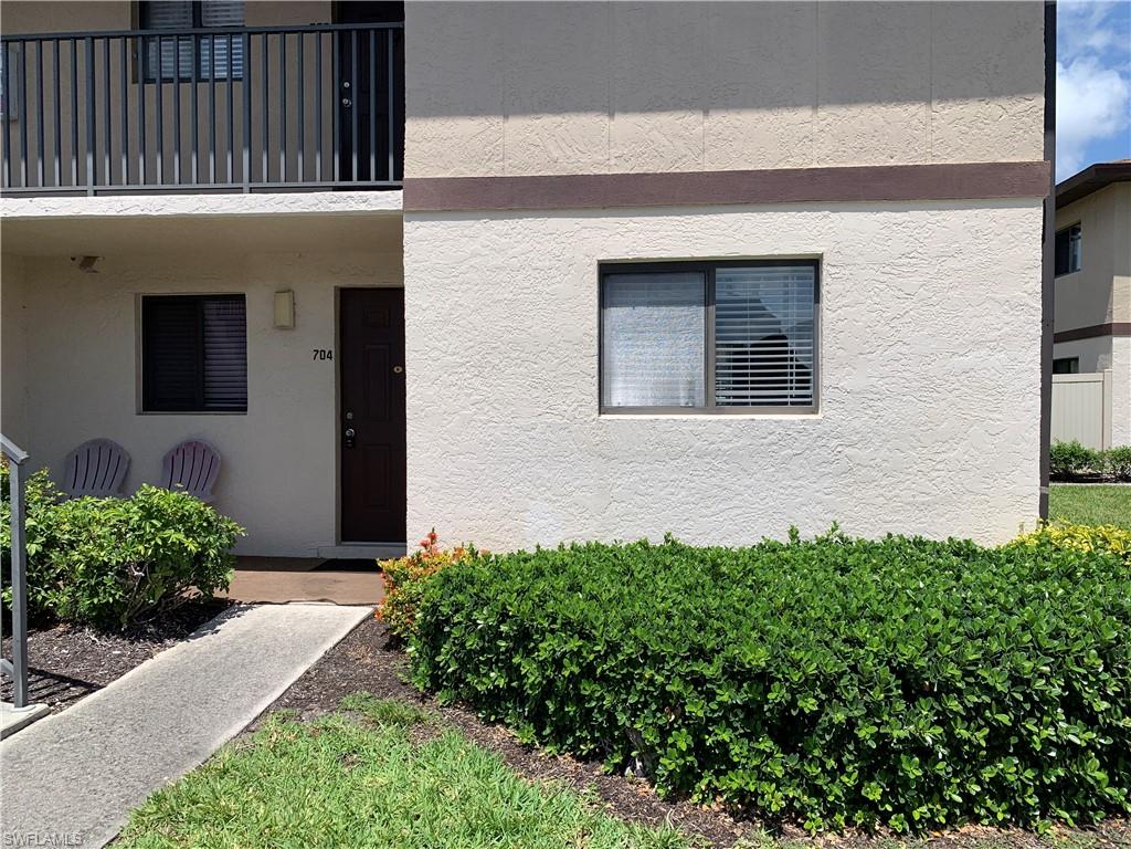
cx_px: 566
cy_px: 424
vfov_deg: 53.1
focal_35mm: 26
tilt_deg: -0.2
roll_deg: +1.0
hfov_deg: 67.3
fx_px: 849
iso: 25
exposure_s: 1/3086
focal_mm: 4.25
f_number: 1.8
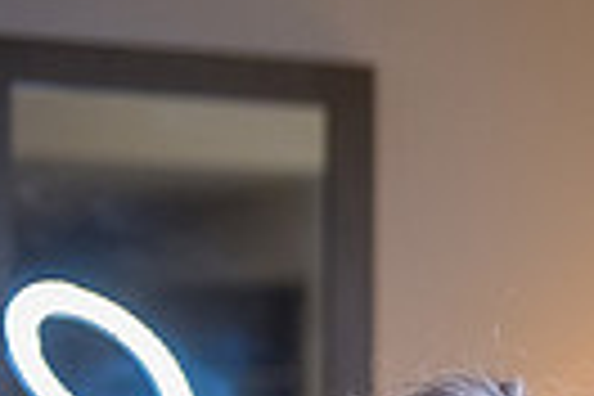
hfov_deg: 9.6
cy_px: 439
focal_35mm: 198
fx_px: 3267
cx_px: 1220
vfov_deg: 6.9
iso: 1600
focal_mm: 45
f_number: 2.8
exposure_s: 1/640
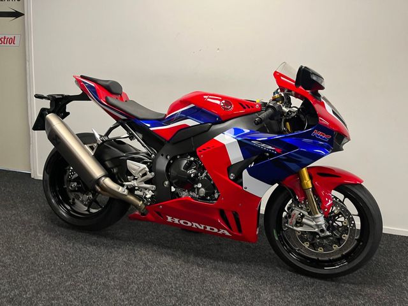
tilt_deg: -10.6
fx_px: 306
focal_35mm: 26
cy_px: 153
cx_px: 204
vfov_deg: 53.1
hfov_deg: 67.3
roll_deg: -2.4
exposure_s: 1/50
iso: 100
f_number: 1.6
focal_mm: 5.1
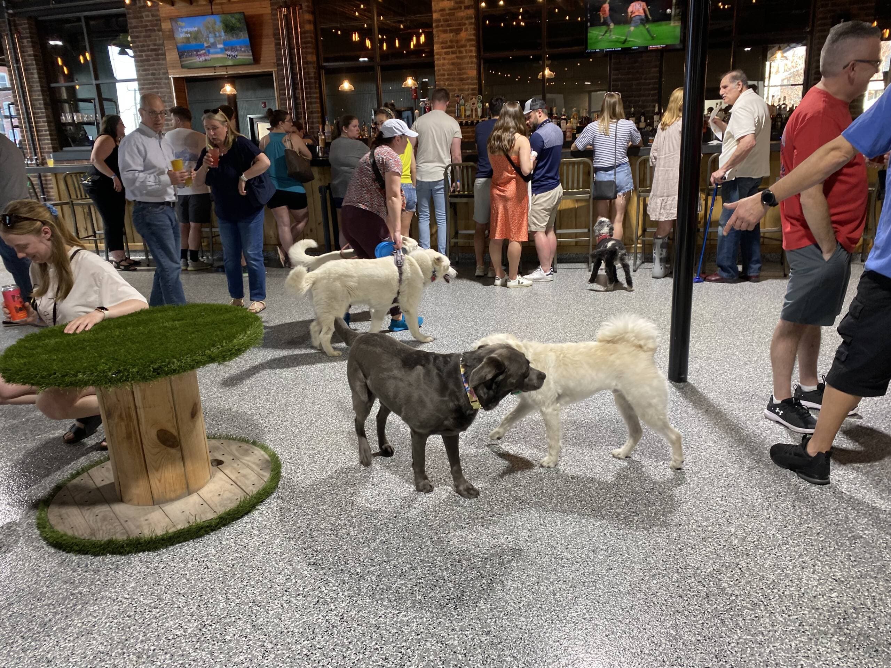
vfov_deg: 53.1
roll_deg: +1.8
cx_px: 446
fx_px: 669
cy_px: 334
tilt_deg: -12.9
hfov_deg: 67.3
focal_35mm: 26
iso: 64
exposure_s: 1/60
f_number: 1.8
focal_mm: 4.25
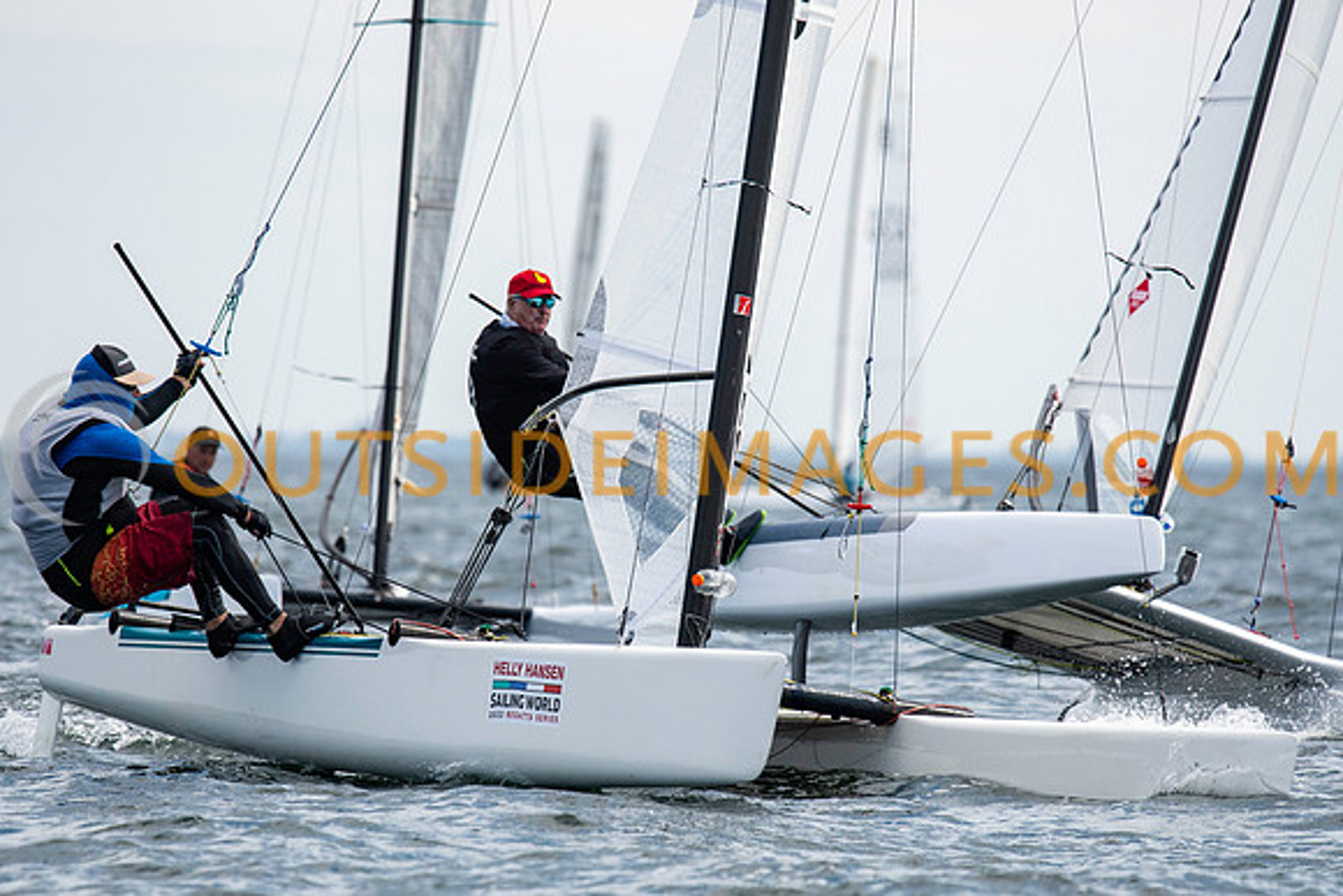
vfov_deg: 2.8
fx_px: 18085
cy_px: 483
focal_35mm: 485
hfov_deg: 4.3
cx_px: 620
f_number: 5
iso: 400
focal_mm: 300
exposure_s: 1/5000
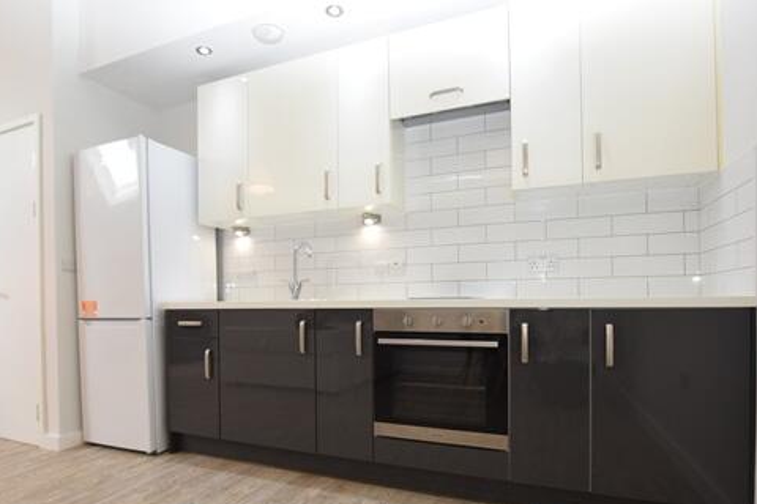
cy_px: 309
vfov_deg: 61.3
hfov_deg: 83.7
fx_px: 421
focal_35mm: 20
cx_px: 339
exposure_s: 1/100
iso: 800
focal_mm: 10
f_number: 5
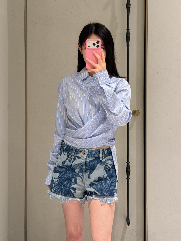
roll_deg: -0.6
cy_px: 120
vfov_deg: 39.7
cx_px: 90
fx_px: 335
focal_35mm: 48
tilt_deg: -4.5
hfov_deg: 30.3
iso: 125
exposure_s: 1/50
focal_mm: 6.76
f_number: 1.78
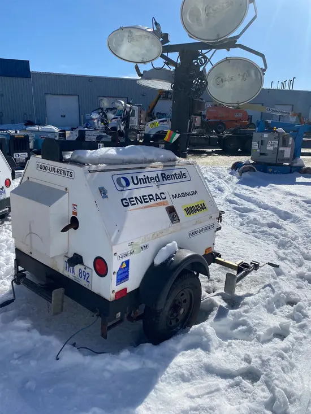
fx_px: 311
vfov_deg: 67.3
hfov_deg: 53.1
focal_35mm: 26
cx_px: 156
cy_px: 207
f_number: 1.8
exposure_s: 1/6757
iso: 32
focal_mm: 4.25
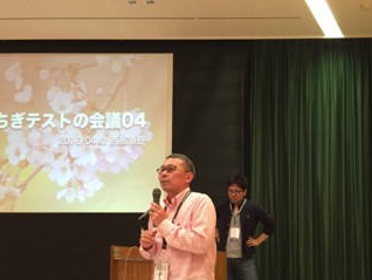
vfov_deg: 34.7
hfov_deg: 45.2
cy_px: 193
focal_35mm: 41
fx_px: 441
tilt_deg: +2.1
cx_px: 240
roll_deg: -0.1
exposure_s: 1/24
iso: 250
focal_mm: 4.15
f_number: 2.2
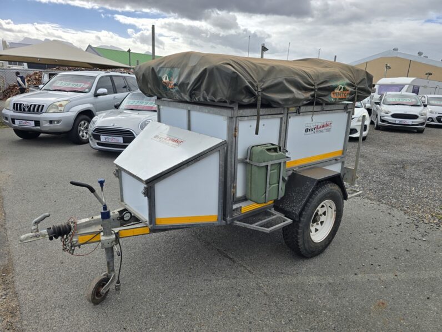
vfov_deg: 58.9
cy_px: 166
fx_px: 294
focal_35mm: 23
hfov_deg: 73.9
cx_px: 221
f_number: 1.7
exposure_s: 1/922
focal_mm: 6.3
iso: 12
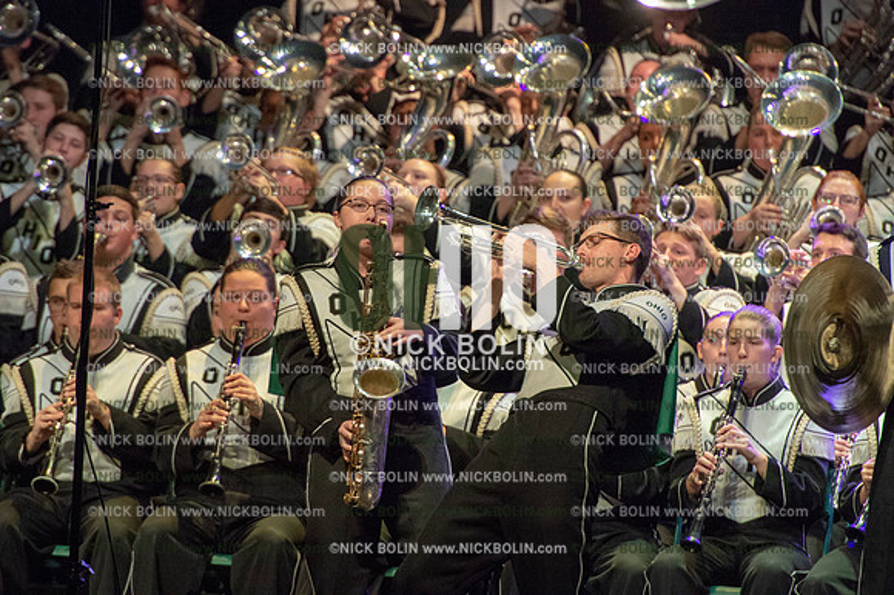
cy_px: 298
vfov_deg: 3.4
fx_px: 9927
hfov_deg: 5.2
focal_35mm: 400
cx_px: 447
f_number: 7.1
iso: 8000
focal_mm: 400
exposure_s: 1/320
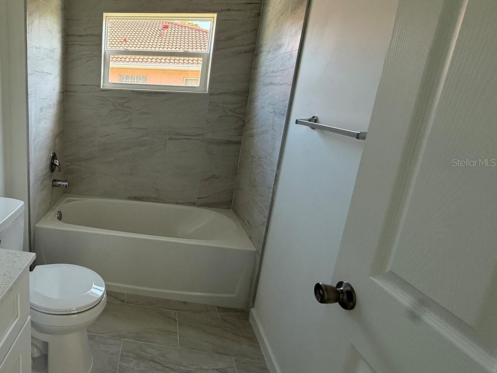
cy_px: 162
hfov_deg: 69.7
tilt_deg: -12.7
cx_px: 107
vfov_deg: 60.9
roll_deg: -3.5
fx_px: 316
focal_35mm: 22
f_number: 2.2
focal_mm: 2.22
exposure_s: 1/99
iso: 160
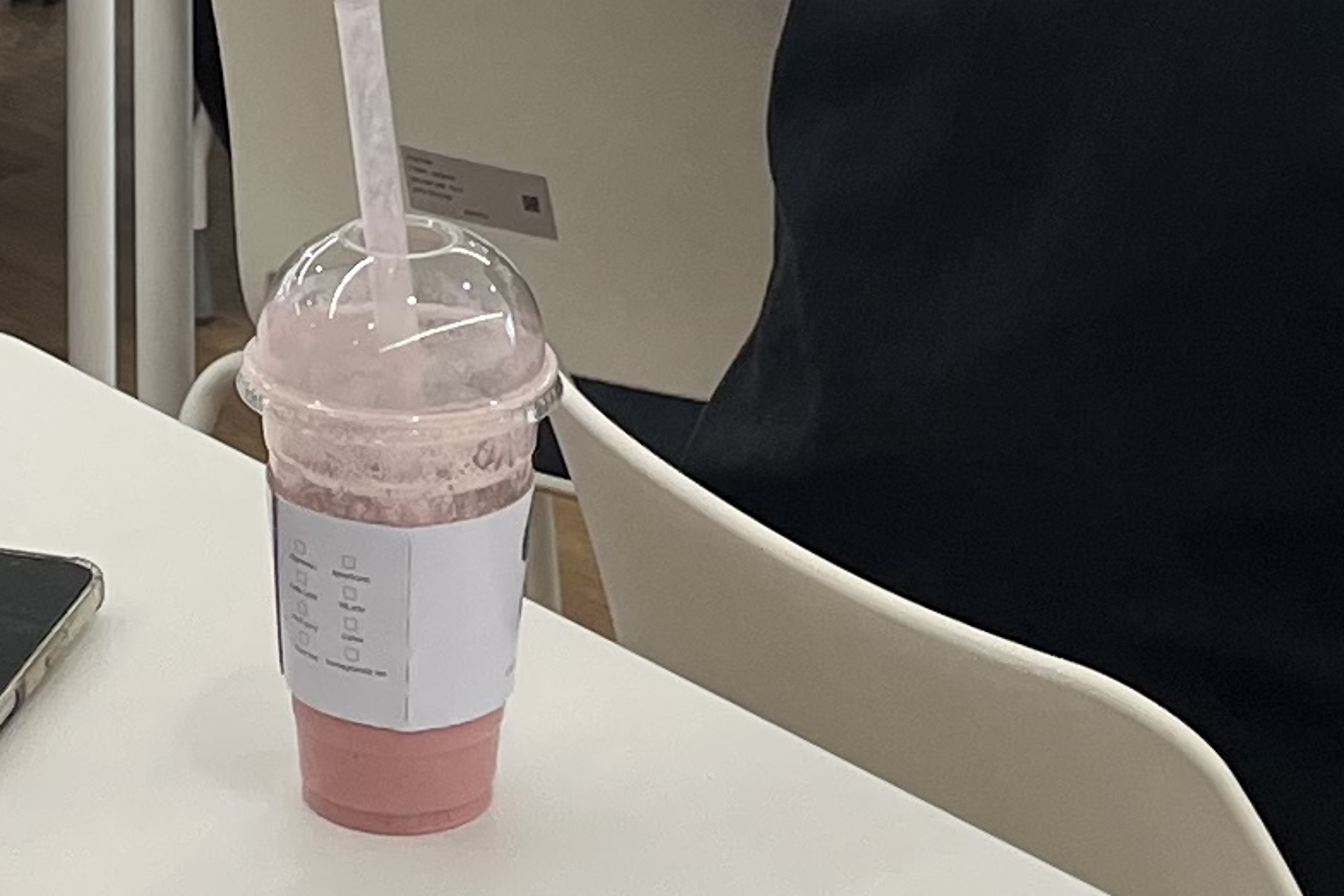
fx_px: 5190
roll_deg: +1.0
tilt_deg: -11.7
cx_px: 118
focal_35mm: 139
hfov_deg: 14.6
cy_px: -605
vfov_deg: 9.5
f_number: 1.6
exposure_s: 1/120
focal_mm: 5.1
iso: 40
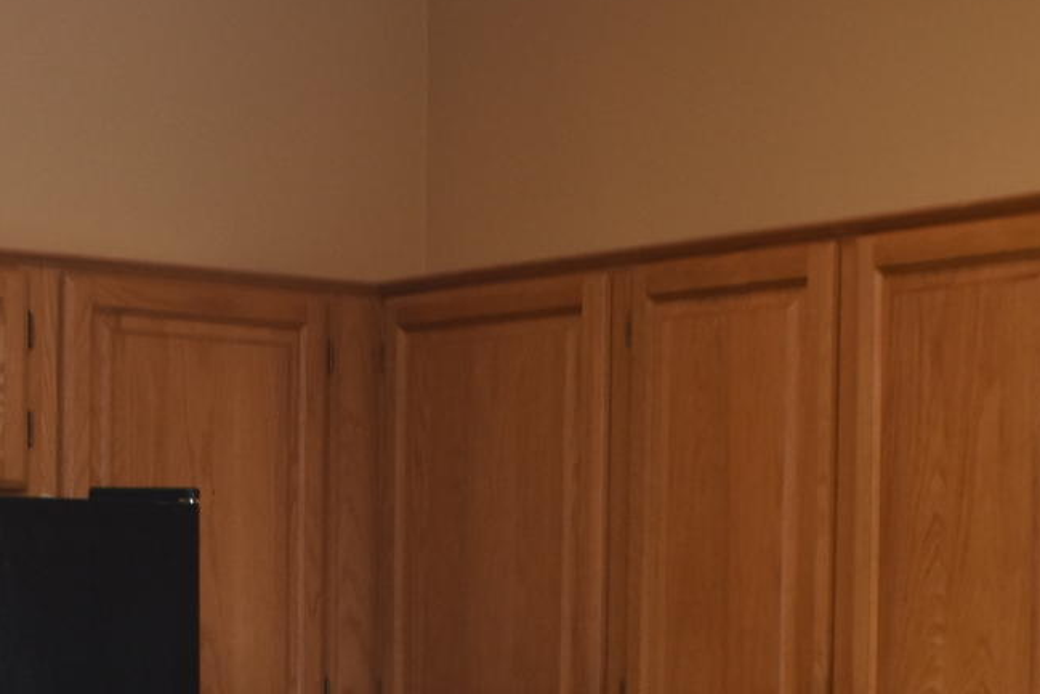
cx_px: 529
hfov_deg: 11.9
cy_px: 1168
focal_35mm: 173
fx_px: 5008
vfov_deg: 7.7
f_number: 5
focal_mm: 25
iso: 400
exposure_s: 1/100
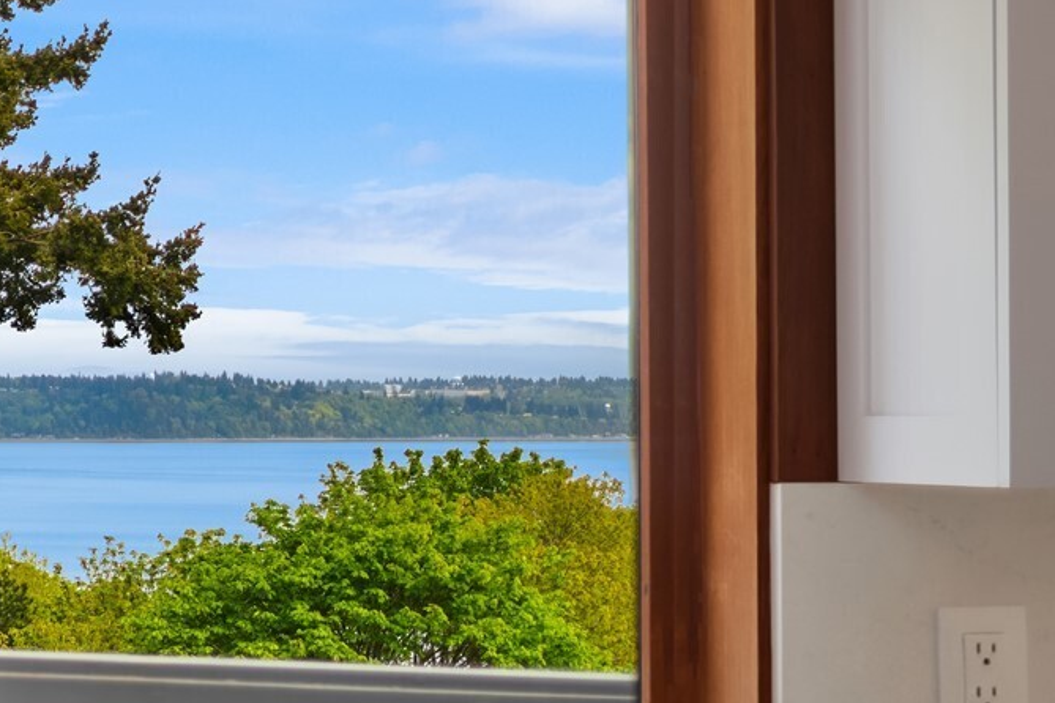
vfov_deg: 12.0
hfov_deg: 17.2
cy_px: 511
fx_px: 3341
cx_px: -181
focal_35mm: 114
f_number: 8
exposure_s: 1/125
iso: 200
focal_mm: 45
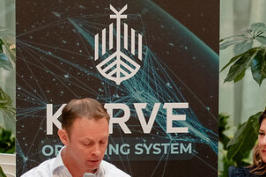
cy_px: 186
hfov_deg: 6.3
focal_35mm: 324
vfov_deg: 4.2
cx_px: 280
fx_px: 2393
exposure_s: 1/200
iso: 3200
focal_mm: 82
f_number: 2.8
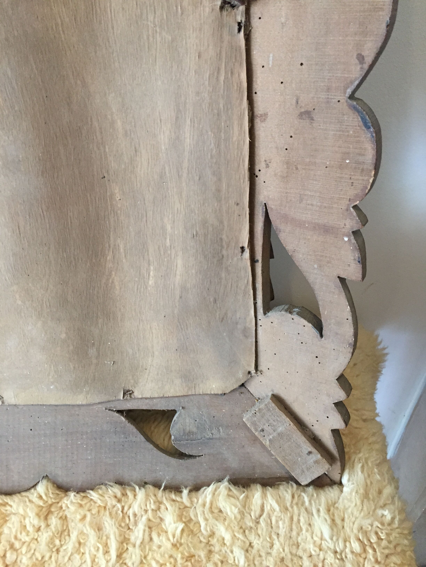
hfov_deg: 48.2
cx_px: 213
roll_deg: +1.7
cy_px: 284
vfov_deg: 61.7
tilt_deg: -44.4
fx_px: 476
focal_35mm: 29
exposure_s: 1/33
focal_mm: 4.15
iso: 200
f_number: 2.2
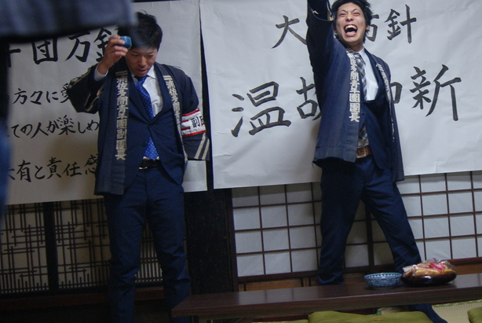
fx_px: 737
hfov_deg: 35.1
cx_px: 383
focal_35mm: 55
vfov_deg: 24.7
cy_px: 180
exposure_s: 1/30
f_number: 4
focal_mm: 22
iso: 400
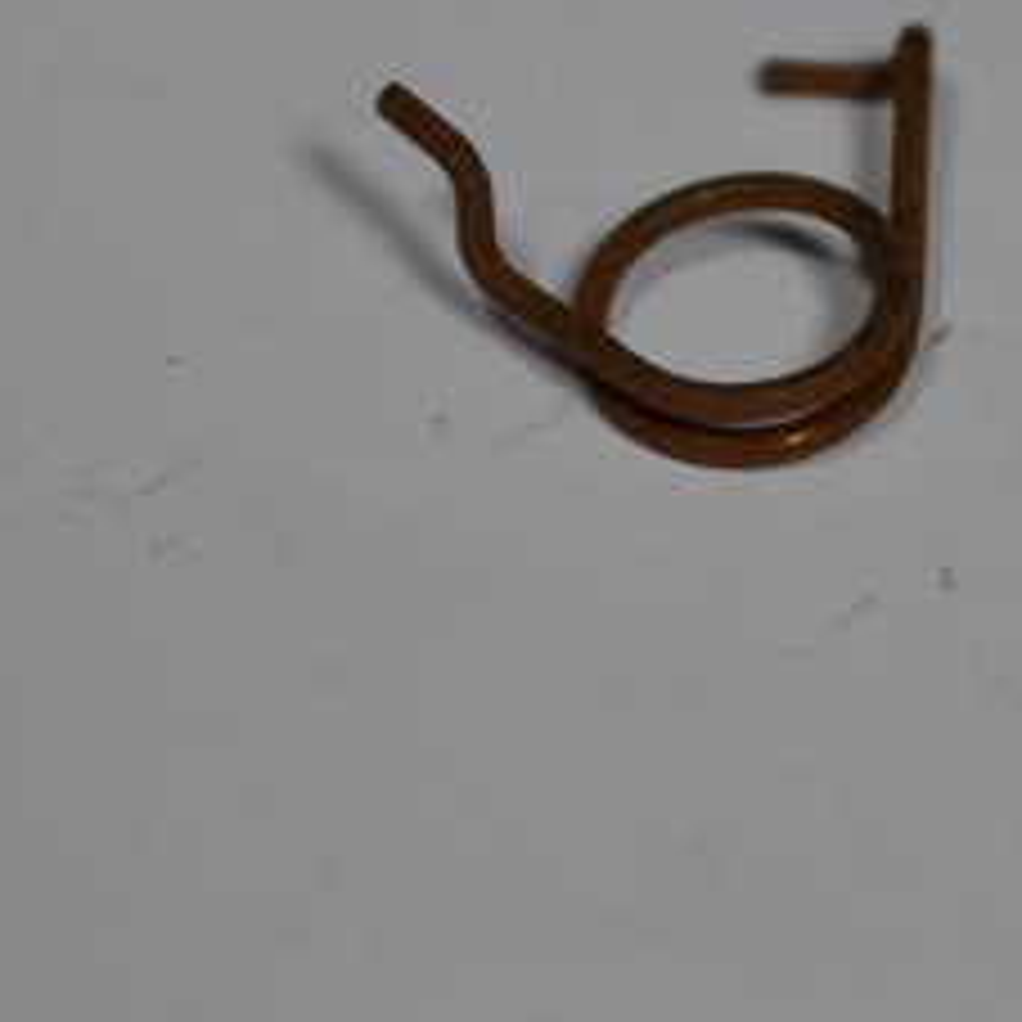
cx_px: 599
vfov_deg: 7.1
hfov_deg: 7.1
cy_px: 254
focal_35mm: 248
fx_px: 8267
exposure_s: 1/125
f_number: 5.6
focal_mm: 55
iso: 320
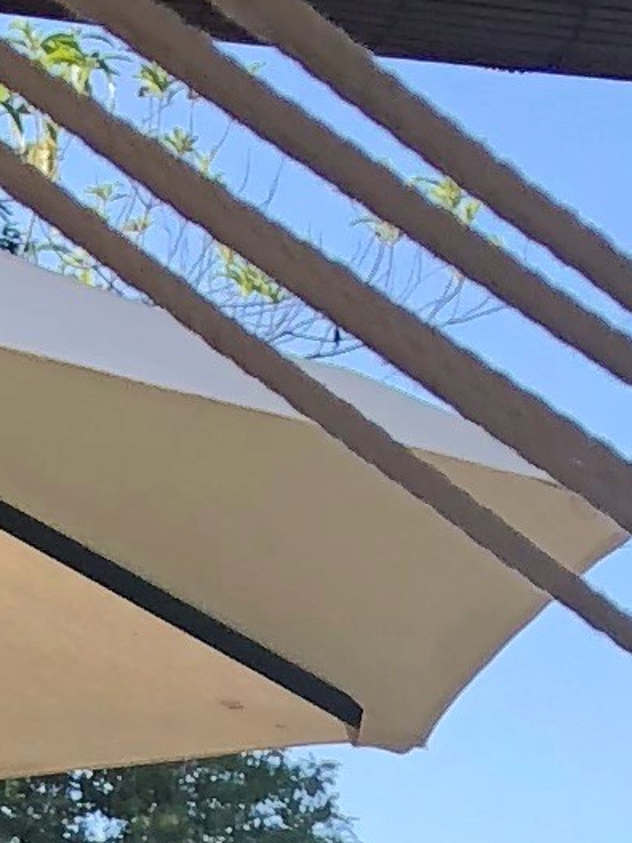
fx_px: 5406
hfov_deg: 6.6
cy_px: 2966
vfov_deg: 7.3
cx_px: -226
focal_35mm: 222
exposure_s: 1/384
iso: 20
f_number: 1.8
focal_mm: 3.99
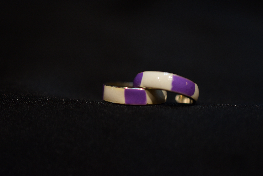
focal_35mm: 60
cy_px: 88
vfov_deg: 22.6
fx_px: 438
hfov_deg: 33.4
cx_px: 132
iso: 800
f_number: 3.2
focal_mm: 40
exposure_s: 1/200
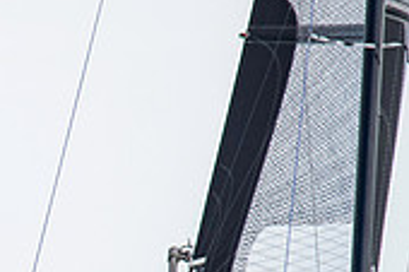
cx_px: -286
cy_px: 420
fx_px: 17717
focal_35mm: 1561
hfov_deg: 1.3
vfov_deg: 0.9
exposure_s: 1/4000
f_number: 5
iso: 400
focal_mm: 300
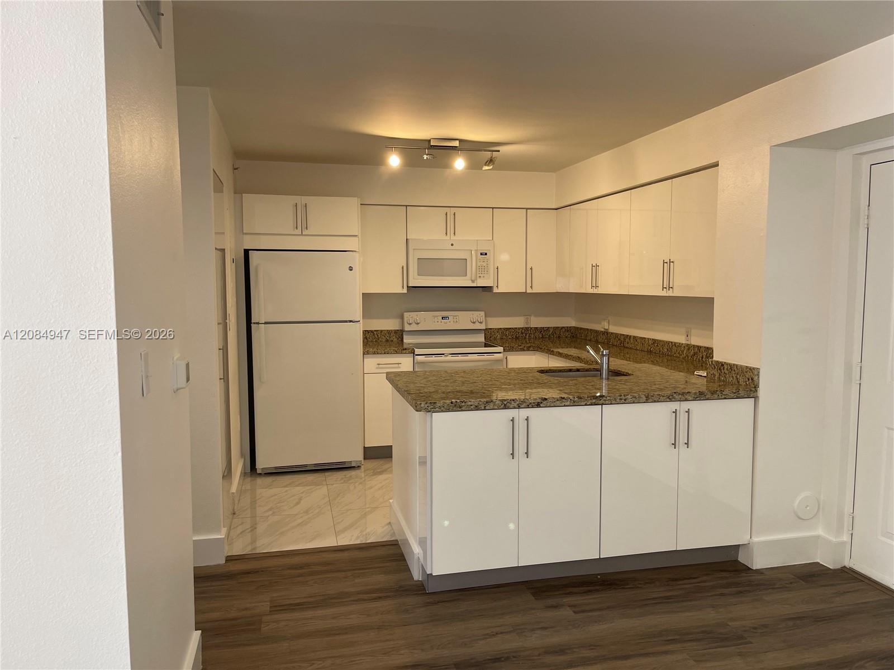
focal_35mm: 25
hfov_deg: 69.4
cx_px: 447
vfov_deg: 54.9
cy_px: 335
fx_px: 646
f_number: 1.6
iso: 80
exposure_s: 1/60
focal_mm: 5.1
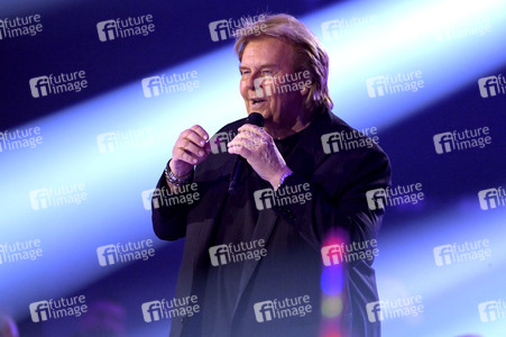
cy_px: 168
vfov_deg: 2.9
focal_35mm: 480
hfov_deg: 4.3
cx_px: 253
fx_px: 6742
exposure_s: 1/400
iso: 8000
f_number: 5.6
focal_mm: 480
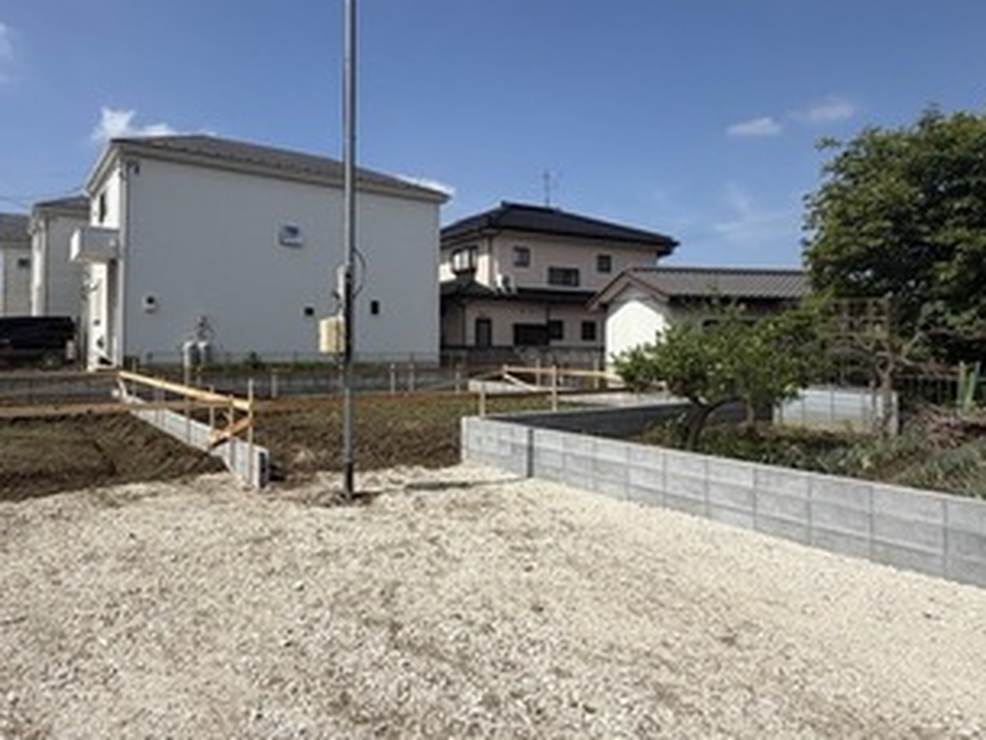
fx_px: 627
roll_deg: -0.7
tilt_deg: +1.4
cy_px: 330
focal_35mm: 22
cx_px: 375
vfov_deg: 61.0
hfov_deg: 75.2
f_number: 2.2
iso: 20
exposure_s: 1/1368
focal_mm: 2.22
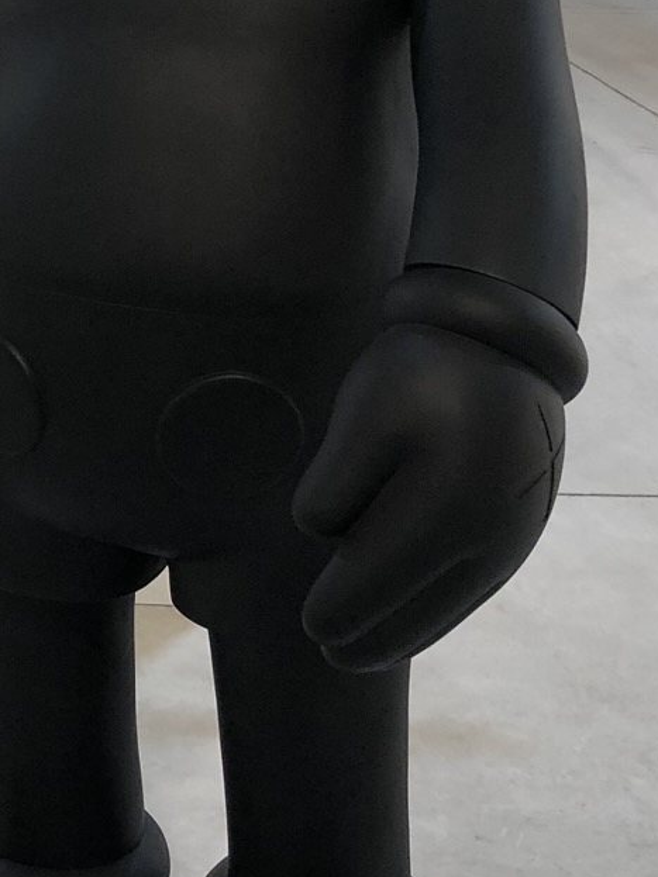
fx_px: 2333
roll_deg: -1.2
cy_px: -8
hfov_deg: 15.3
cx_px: -214
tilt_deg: -8.8
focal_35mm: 92
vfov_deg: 20.6
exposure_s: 1/30
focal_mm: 4
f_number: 1.8
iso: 25
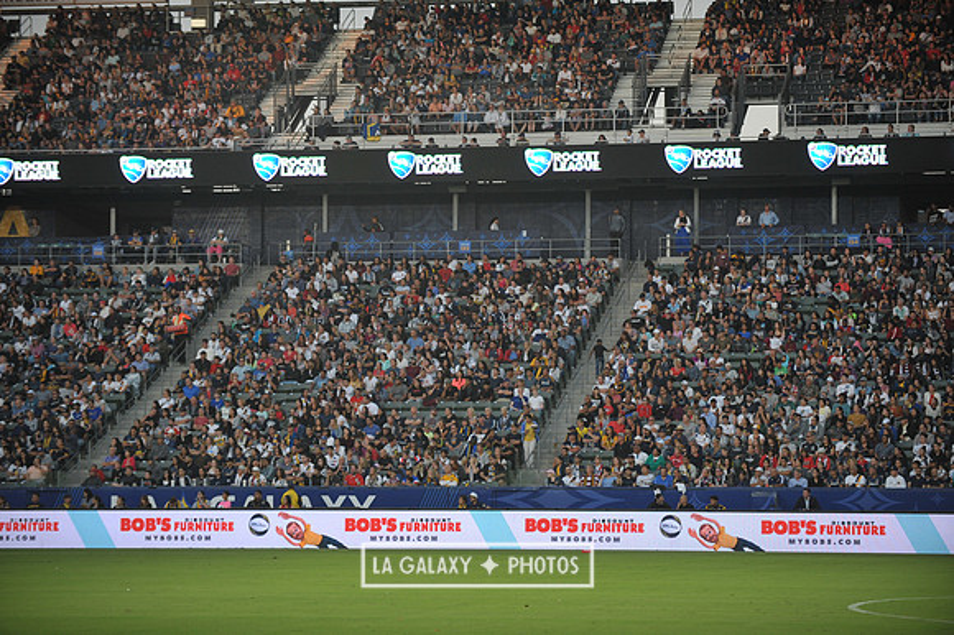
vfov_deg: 11.4
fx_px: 3178
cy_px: 318
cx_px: 477
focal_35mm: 120
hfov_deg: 17.1
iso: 640
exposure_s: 1/800
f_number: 2.8
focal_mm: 120
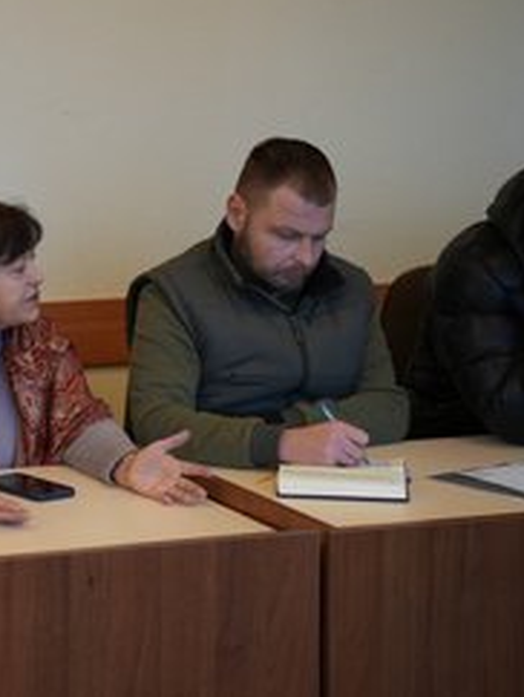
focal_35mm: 119
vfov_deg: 16.5
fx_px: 2398
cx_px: 0
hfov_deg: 12.3
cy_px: 361
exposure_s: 1/125
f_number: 2.8
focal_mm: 75
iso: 1600
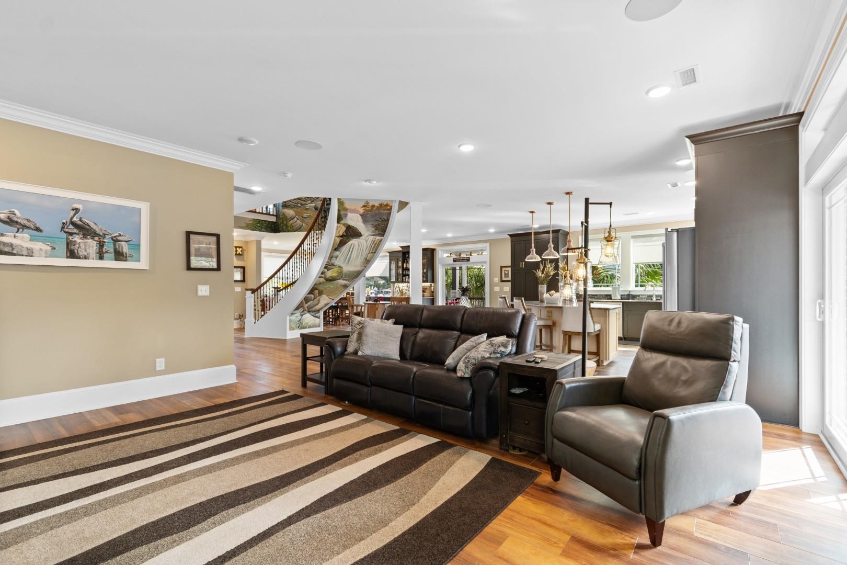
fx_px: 353
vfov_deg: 77.3
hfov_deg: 100.4
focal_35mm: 15
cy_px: 282
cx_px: 424
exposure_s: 1/2
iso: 100
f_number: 4.5
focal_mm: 10
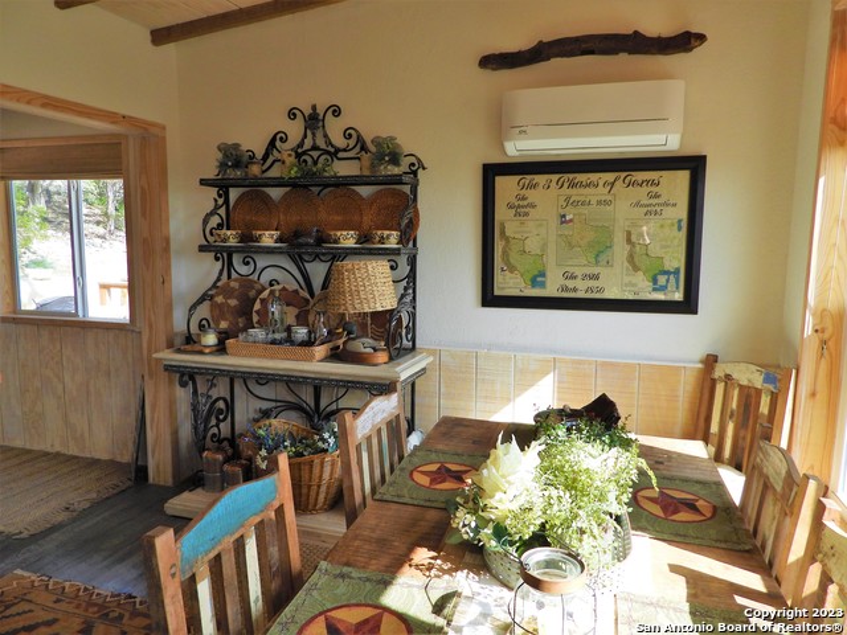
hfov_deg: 71.6
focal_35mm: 24
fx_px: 587
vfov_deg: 56.8
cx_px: 424
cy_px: 318
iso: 100
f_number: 2.8
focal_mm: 4.3
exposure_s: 1/200
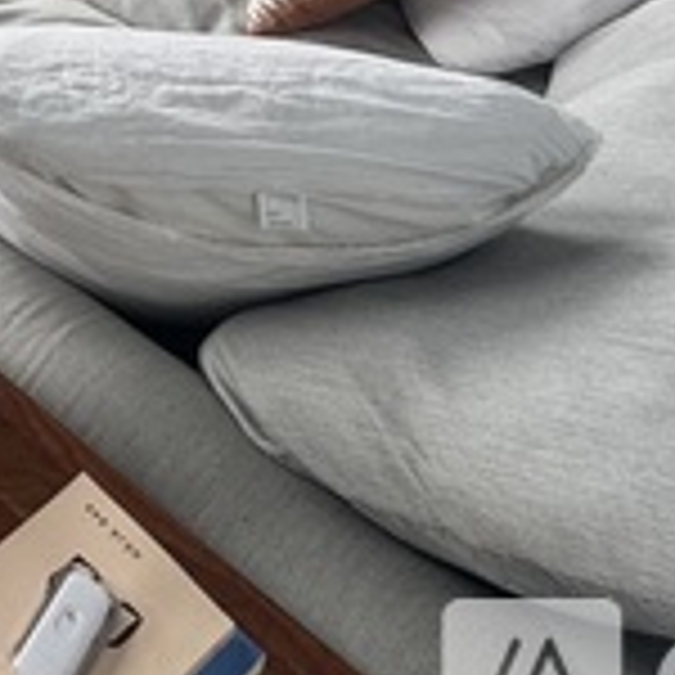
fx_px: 1213
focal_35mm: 55
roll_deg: +0.6
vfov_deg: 24.2
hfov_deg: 24.4
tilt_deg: -16.5
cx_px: -331
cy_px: -346
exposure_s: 1/99
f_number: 2.2
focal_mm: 2.22
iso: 64
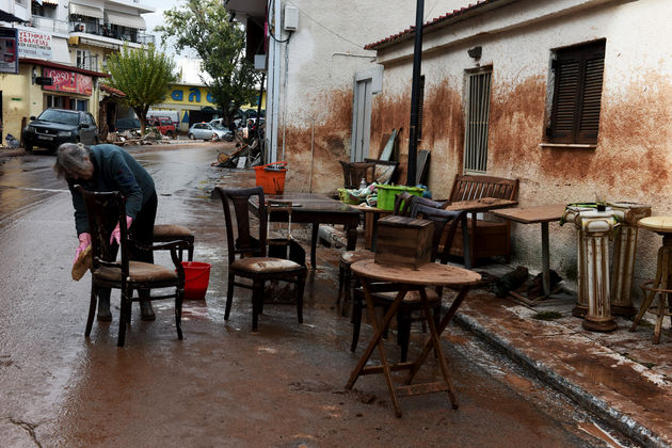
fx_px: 821
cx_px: 336
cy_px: 224
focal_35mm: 44
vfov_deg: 30.5
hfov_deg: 44.5
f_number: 7.1
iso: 400
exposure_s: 1/500
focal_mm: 44
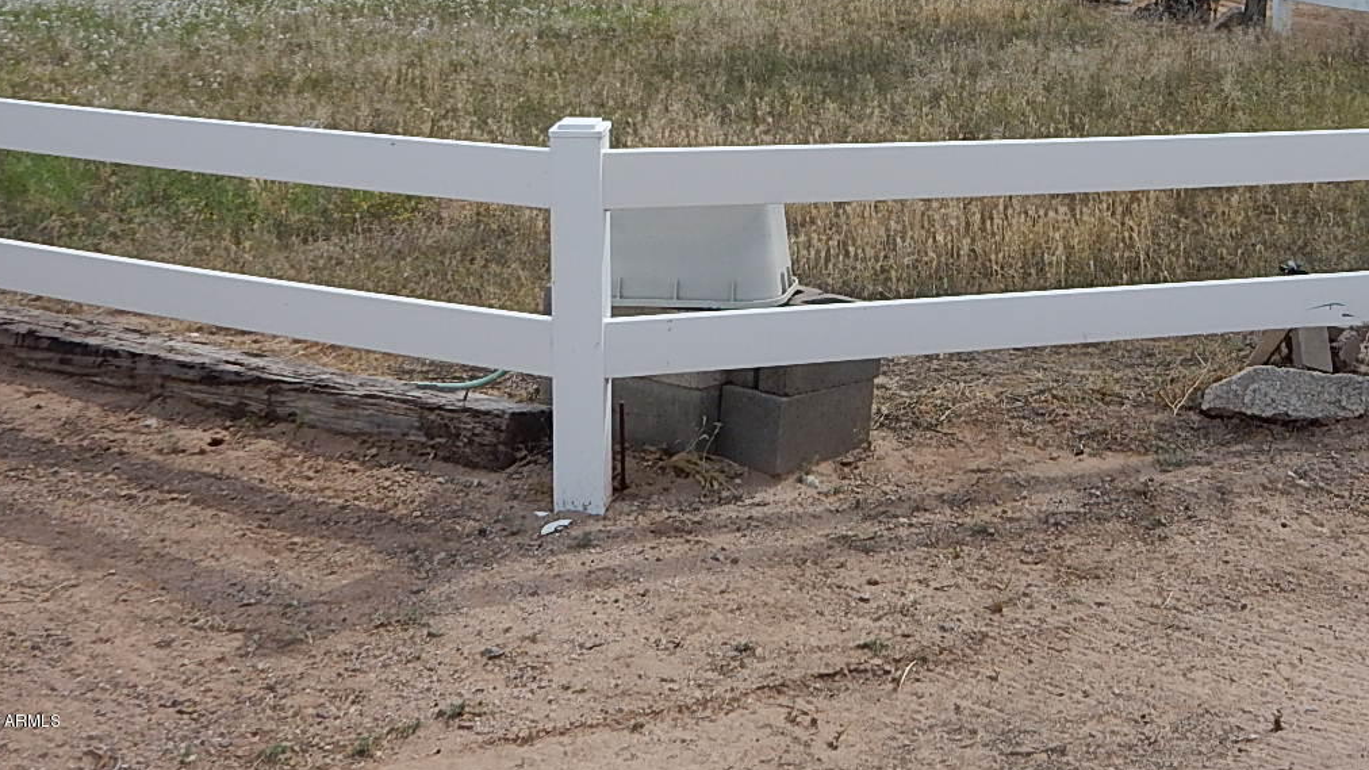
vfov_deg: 18.8
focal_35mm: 62
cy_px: -37
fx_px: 2250
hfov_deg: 33.2
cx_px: 1024
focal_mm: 6.4
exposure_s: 1/1000
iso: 125
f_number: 4
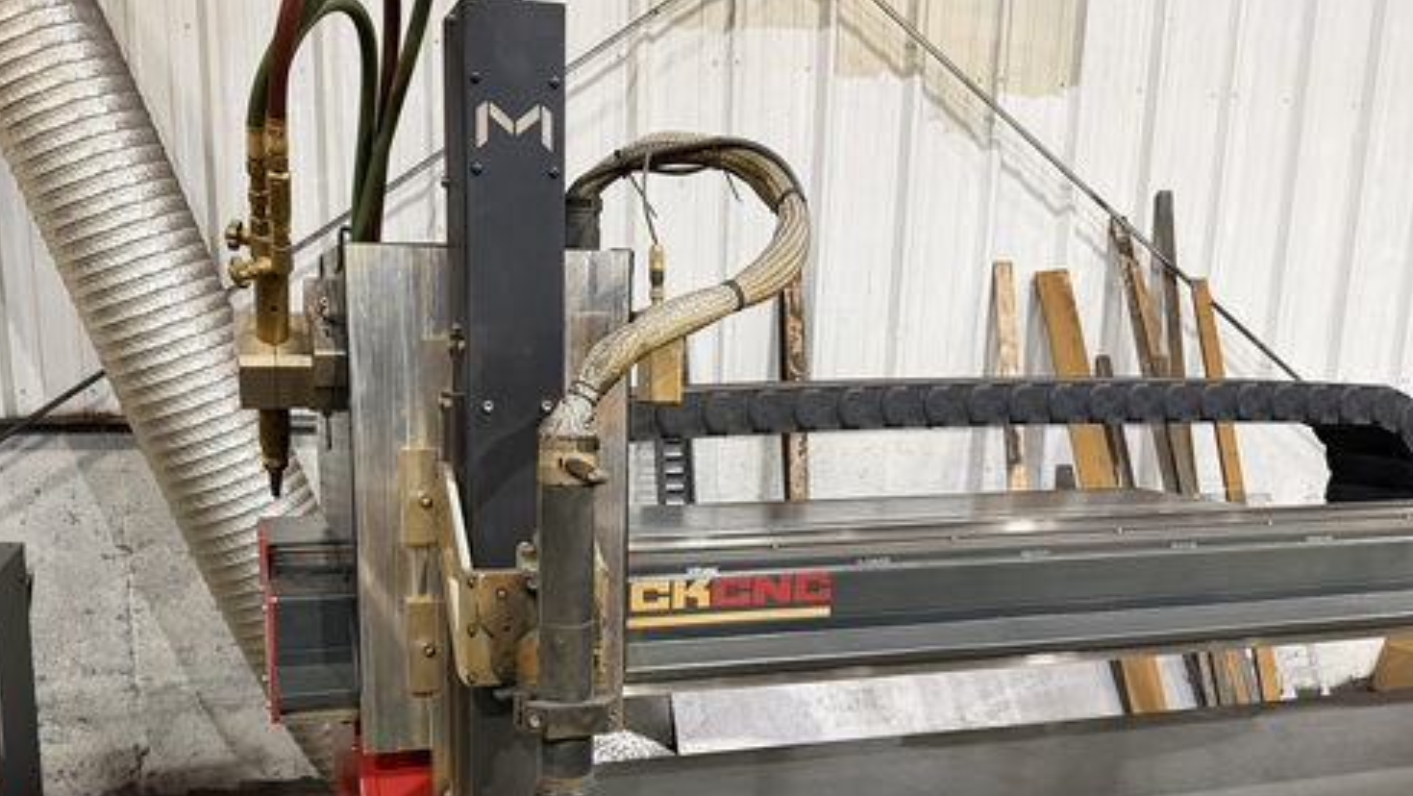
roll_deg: +0.8
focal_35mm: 32
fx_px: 1199
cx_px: 571
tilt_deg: -11.8
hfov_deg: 60.5
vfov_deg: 35.9
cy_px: 597
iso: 400
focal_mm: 6.76
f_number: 1.78
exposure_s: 1/60
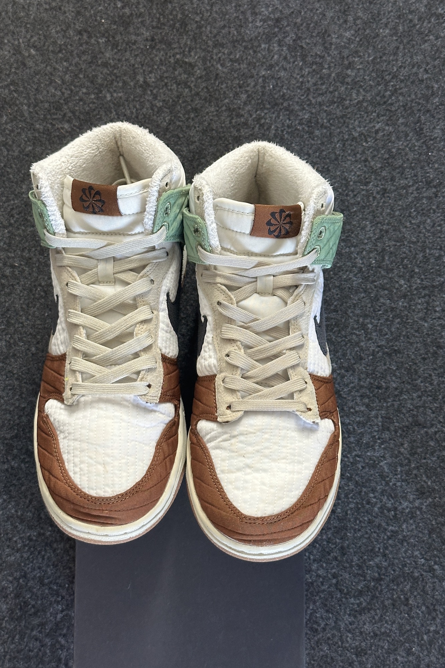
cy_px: 334
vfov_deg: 39.6
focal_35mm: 50
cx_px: 197
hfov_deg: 27.0
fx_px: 927
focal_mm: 6.86
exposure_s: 1/50
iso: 250
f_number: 1.78
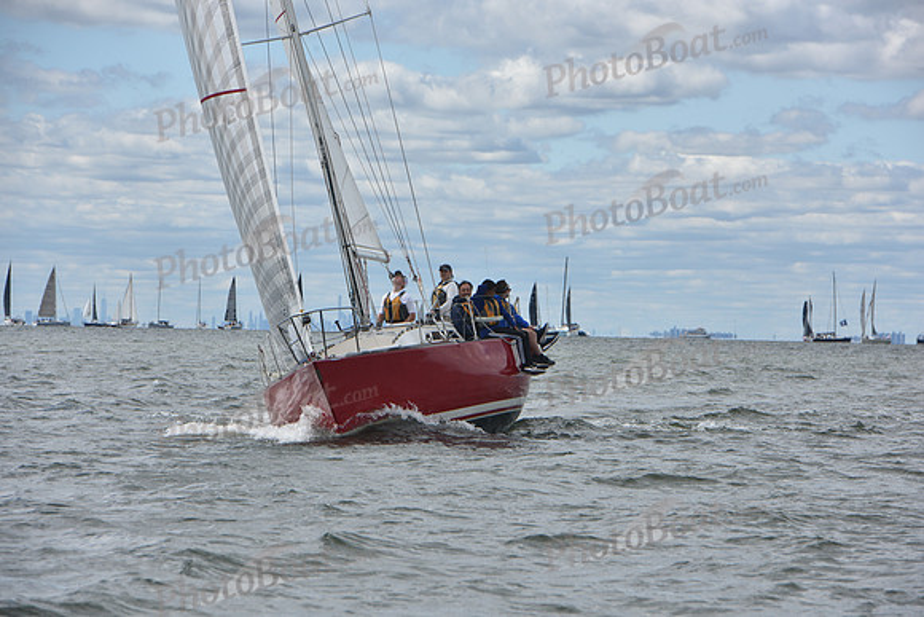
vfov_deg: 6.9
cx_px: 462
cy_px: 308
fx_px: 5134
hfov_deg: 10.3
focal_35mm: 200
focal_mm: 200
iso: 250
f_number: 10
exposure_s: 1/800
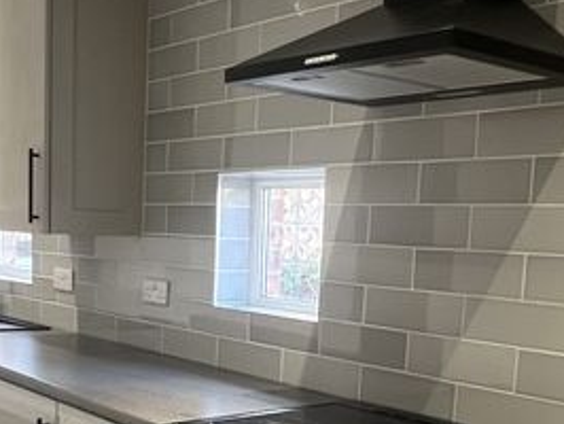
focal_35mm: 50
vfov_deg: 28.3
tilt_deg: -9.4
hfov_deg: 38.0
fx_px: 815
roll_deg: -2.5
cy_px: 358
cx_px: 233
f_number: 1.8
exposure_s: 1/100
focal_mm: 1.57
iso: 250
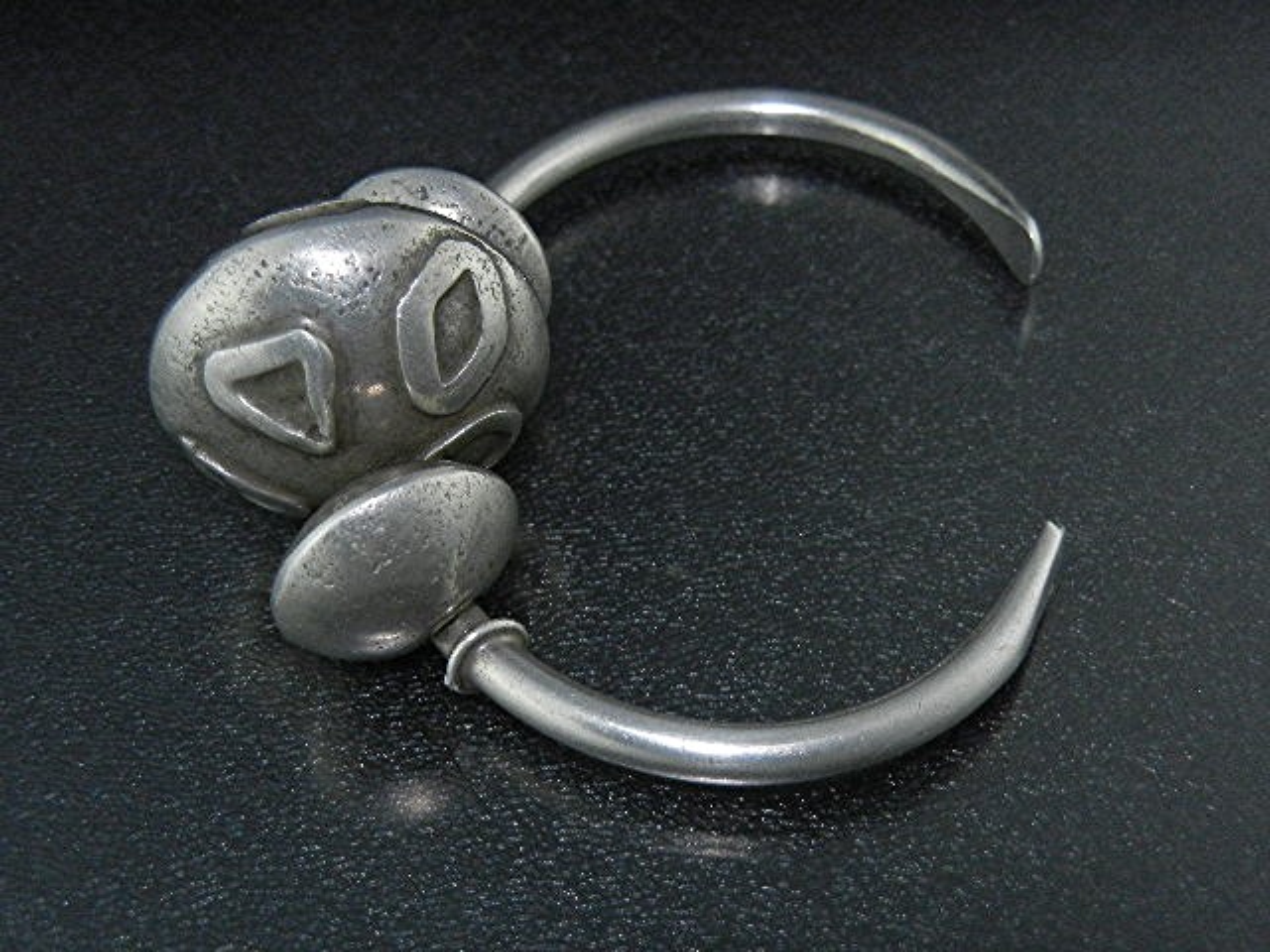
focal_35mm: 59
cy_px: 476
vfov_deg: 24.8
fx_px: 2165
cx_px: 635
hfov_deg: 32.7
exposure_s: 1/30
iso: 800
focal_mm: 10.6
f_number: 8
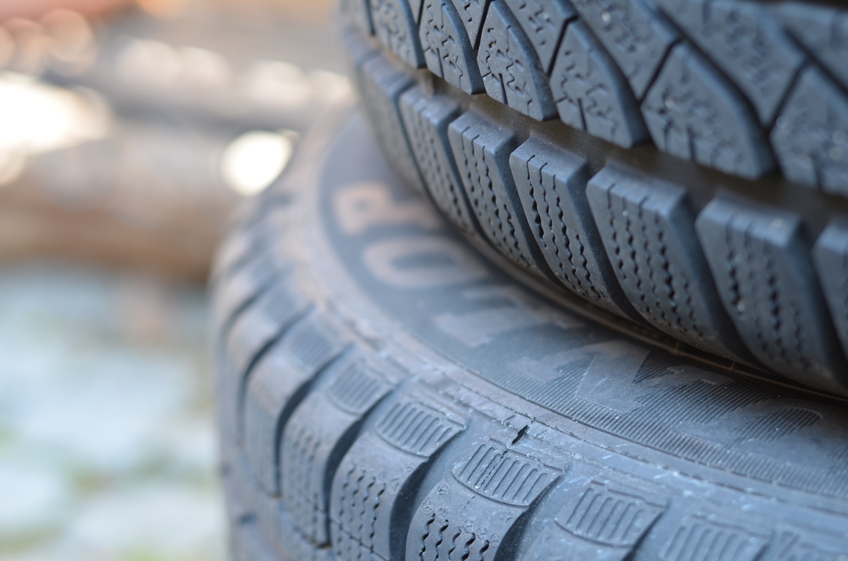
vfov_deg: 18.1
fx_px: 1763
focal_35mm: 75
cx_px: 424
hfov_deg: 27.0
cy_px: 280
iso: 100
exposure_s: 1/50
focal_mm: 50
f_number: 3.5
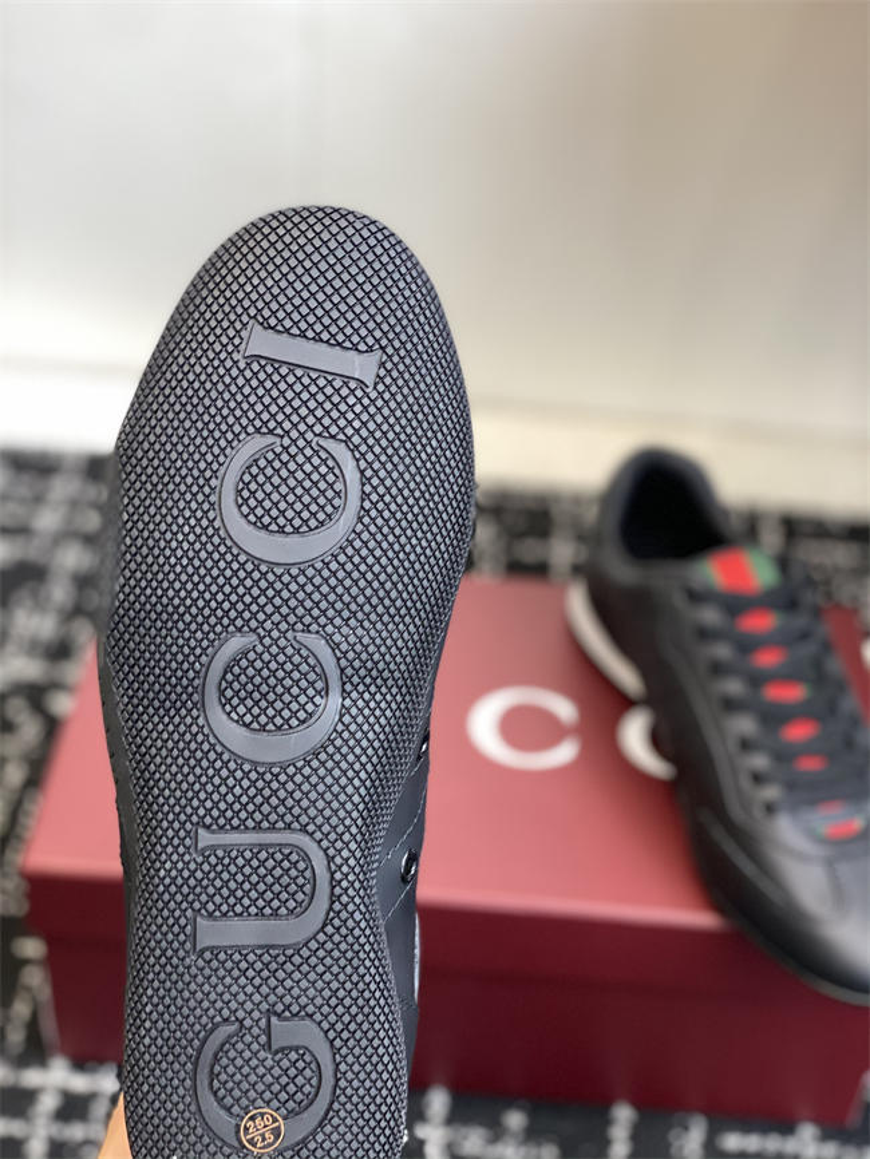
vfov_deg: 36.8
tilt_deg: -38.6
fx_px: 1742
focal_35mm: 52
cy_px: 580
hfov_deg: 28.0
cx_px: 435
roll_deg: -5.2
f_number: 2
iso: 160
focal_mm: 6
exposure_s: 1/122
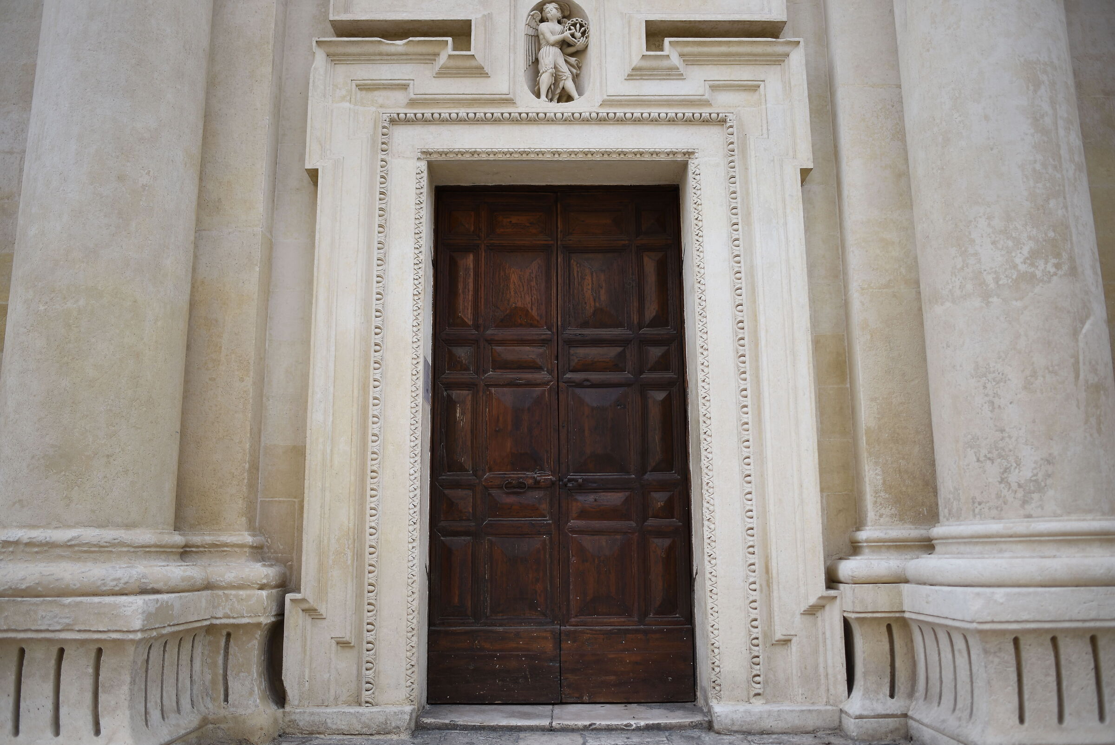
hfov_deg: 65.5
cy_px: 372
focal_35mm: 28
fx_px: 867
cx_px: 558
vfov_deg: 46.4
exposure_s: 1/1000
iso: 125
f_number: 1.8
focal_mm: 28
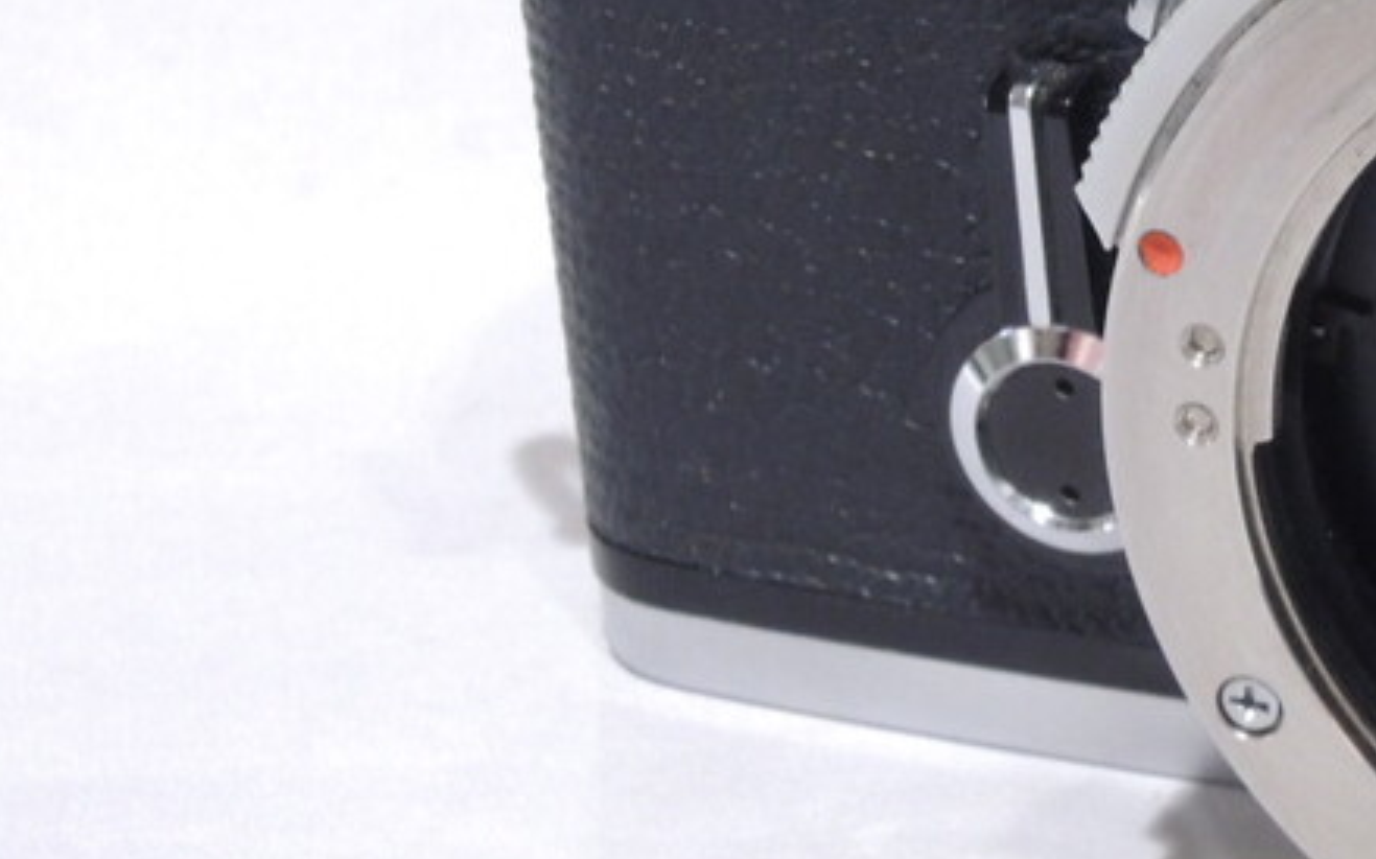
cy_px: 75
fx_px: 5435
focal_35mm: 145
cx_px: 1859
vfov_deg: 9.0
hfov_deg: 13.8
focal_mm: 9
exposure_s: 1/50
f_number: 5.2
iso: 400
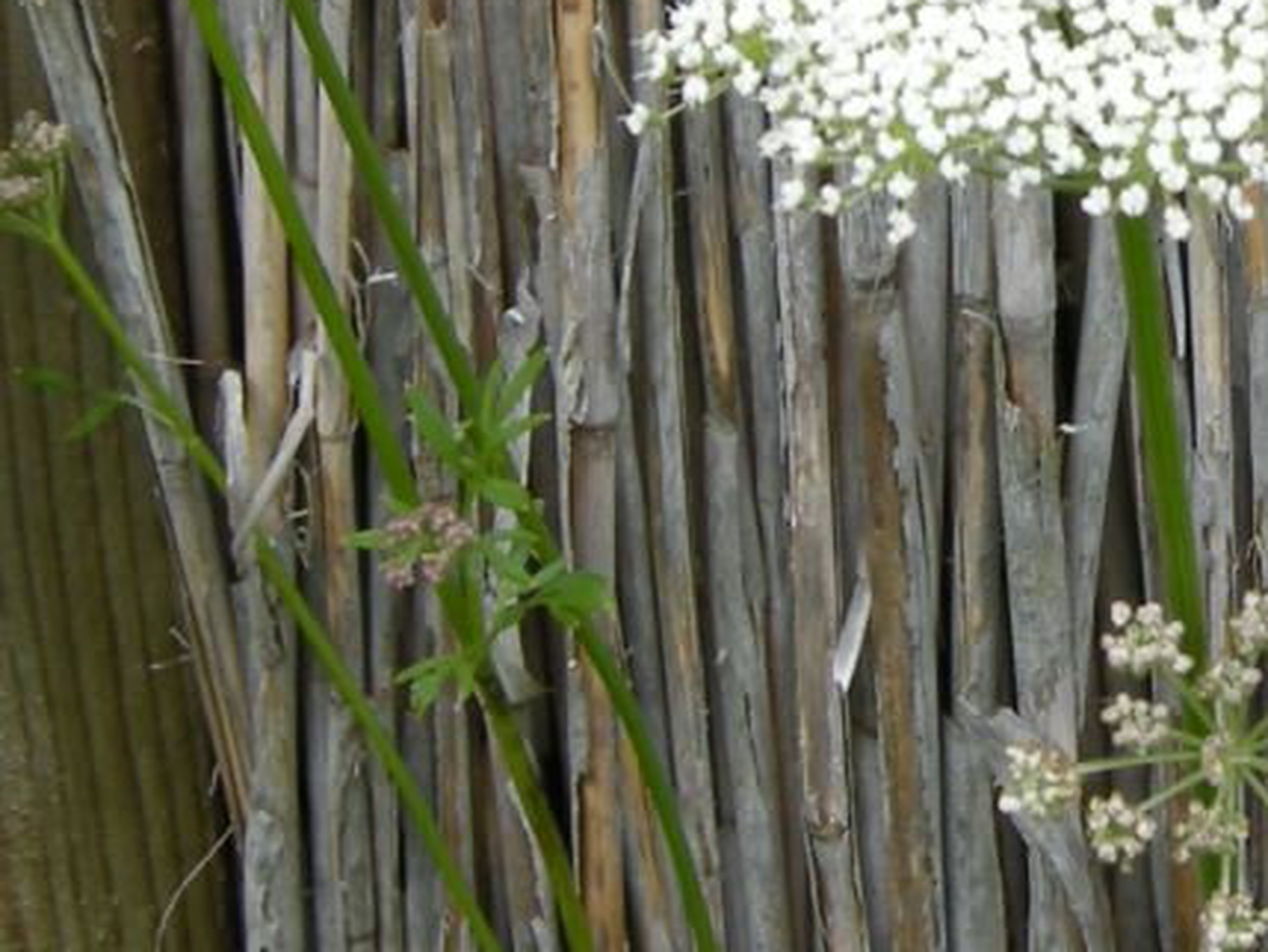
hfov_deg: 11.9
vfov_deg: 9.0
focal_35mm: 163
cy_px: -71
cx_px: 1395
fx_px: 5972
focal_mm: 7.5
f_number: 4.3
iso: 64
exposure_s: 1/131
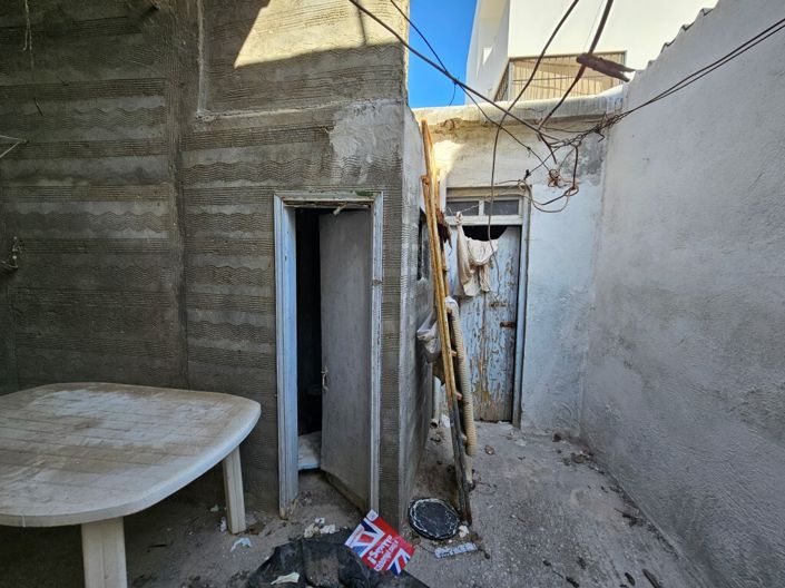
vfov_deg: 89.9
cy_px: 294
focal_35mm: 13
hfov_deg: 106.2
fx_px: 295
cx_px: 392
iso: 50
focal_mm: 2.2
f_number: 2.2
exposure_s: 1/338
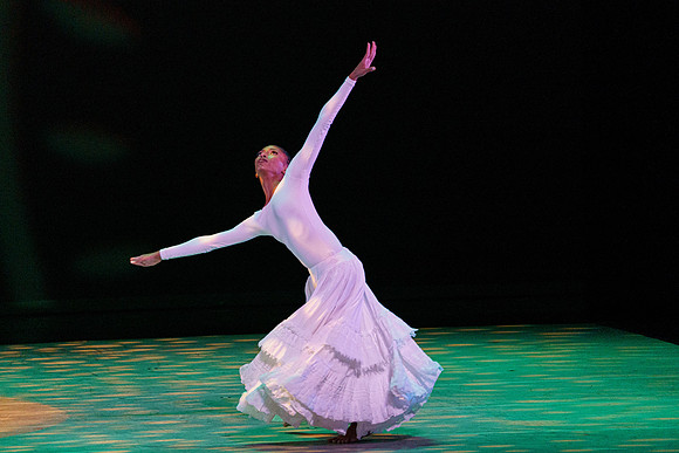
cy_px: 233
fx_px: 7424
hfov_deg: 5.2
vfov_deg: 3.5
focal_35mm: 394
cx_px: 342
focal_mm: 382
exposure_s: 1/400
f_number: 6.3
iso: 5000
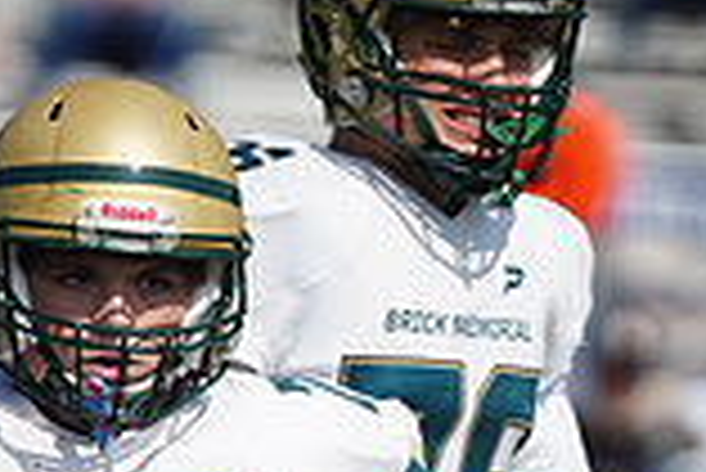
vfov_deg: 1.2
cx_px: 166
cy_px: 582
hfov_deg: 1.9
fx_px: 21690
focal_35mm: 1105
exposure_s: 1/8000
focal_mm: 300
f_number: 2.8
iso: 400
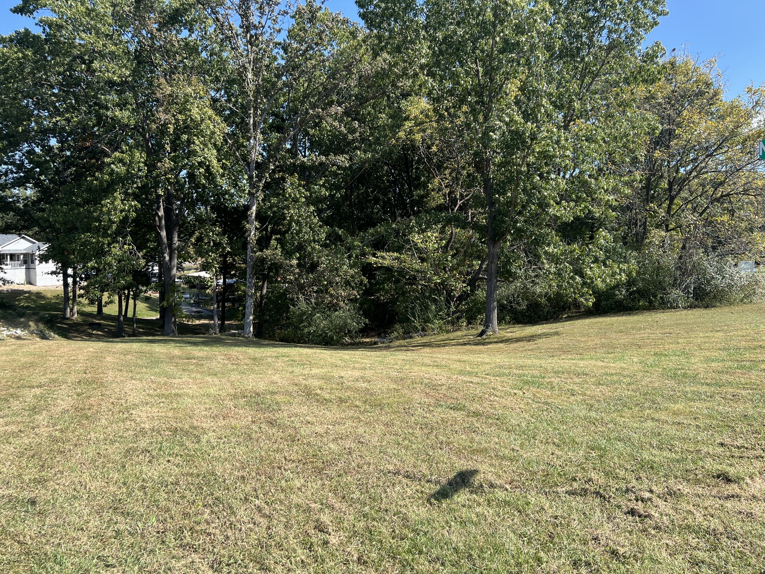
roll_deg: -0.7
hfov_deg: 67.3
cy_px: 287
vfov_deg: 53.1
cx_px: 382
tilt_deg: -4.3
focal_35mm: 26
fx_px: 575
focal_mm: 5.7
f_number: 1.5
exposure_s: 1/1575
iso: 50
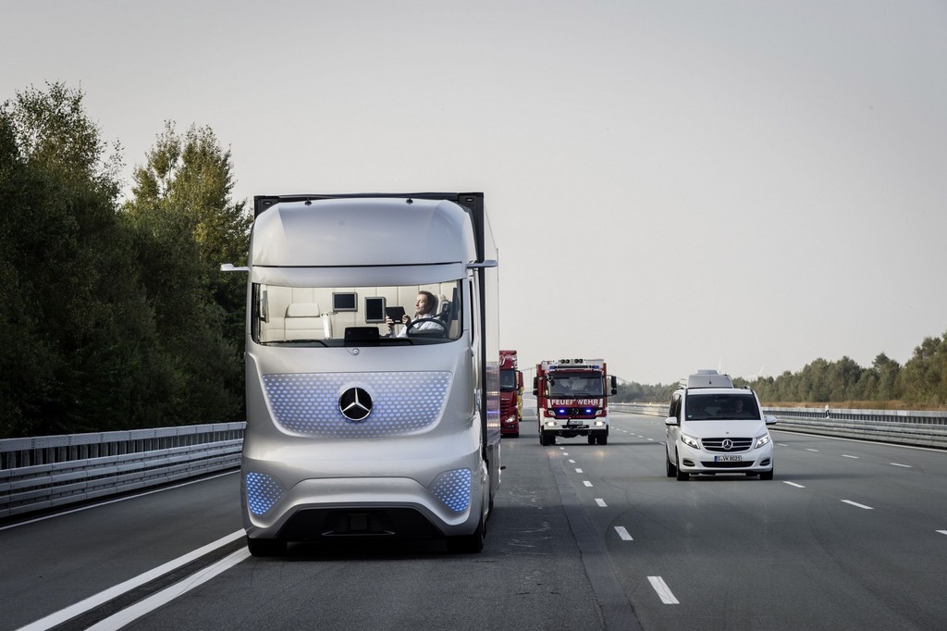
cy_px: 316
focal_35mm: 120
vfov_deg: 11.4
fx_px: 3155
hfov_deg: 17.1
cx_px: 474
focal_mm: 120
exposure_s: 1/200
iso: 400
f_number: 11
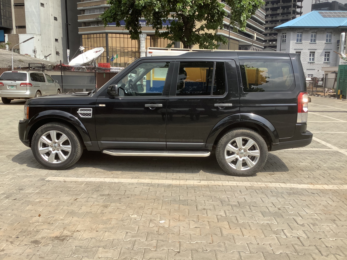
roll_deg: +0.0
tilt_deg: -9.9
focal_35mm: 31
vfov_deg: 45.4
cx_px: 174
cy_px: 130
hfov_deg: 58.4
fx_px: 311
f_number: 2.4
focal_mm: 3.3
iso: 25
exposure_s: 1/1045
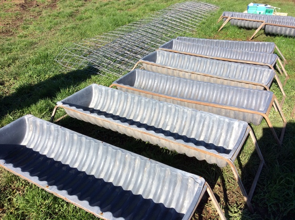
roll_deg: -0.3
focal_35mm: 32
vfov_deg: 44.1
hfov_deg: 56.9
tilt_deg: -31.6
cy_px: 110
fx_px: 272
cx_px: 148
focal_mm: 3.3
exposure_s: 1/1100
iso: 32
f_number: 2.4
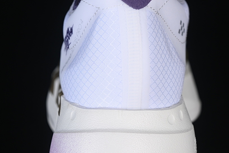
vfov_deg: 13.8
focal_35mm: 99
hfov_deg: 20.6
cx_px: 125
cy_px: 65
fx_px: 630
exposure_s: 1/80
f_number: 7.1
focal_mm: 50
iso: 160
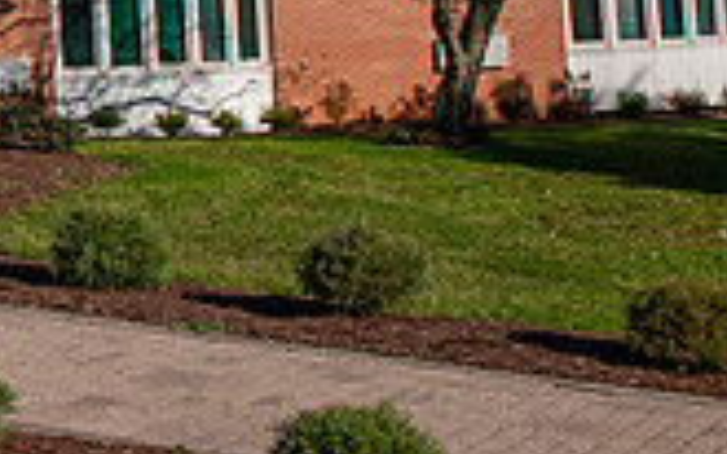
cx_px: -383
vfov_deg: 13.7
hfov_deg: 19.3
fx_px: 1842
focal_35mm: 93
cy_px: -51
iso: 64
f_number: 5
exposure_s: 1/640
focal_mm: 26
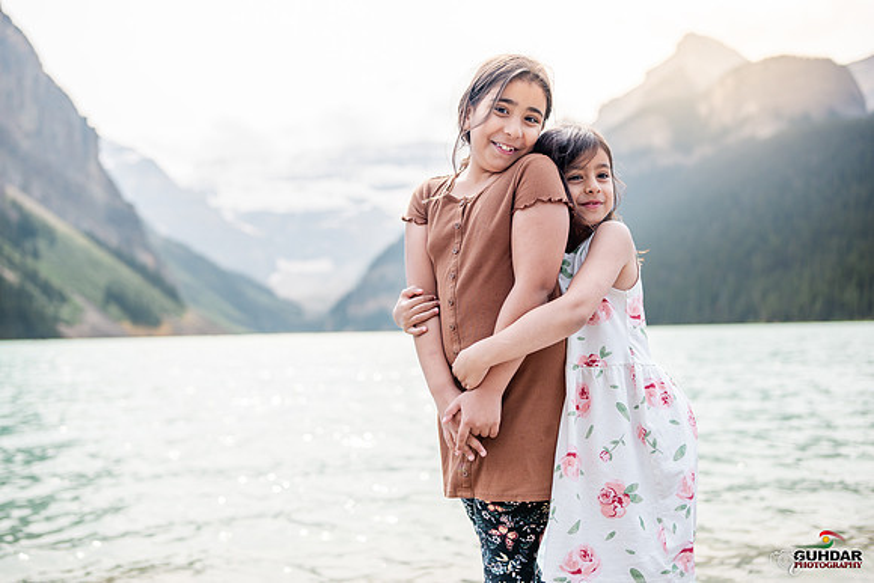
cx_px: 437
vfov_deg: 37.9
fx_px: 850
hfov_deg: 54.4
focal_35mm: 35
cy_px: 292
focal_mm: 35
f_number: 2
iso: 200
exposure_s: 1/4000
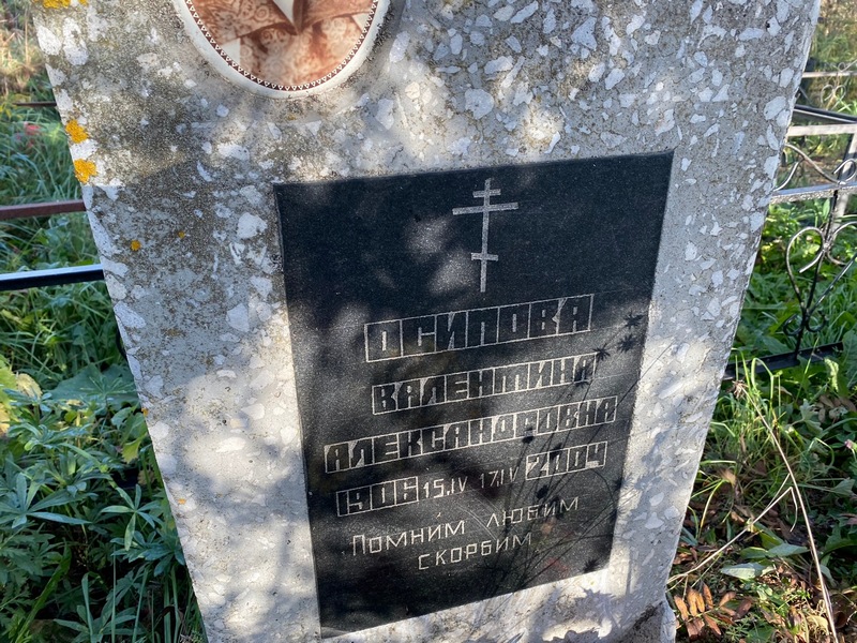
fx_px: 644
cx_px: 428
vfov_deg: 53.1
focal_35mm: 26
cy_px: 322
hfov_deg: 67.3
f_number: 1.8
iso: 32
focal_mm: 4.25
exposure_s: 1/280
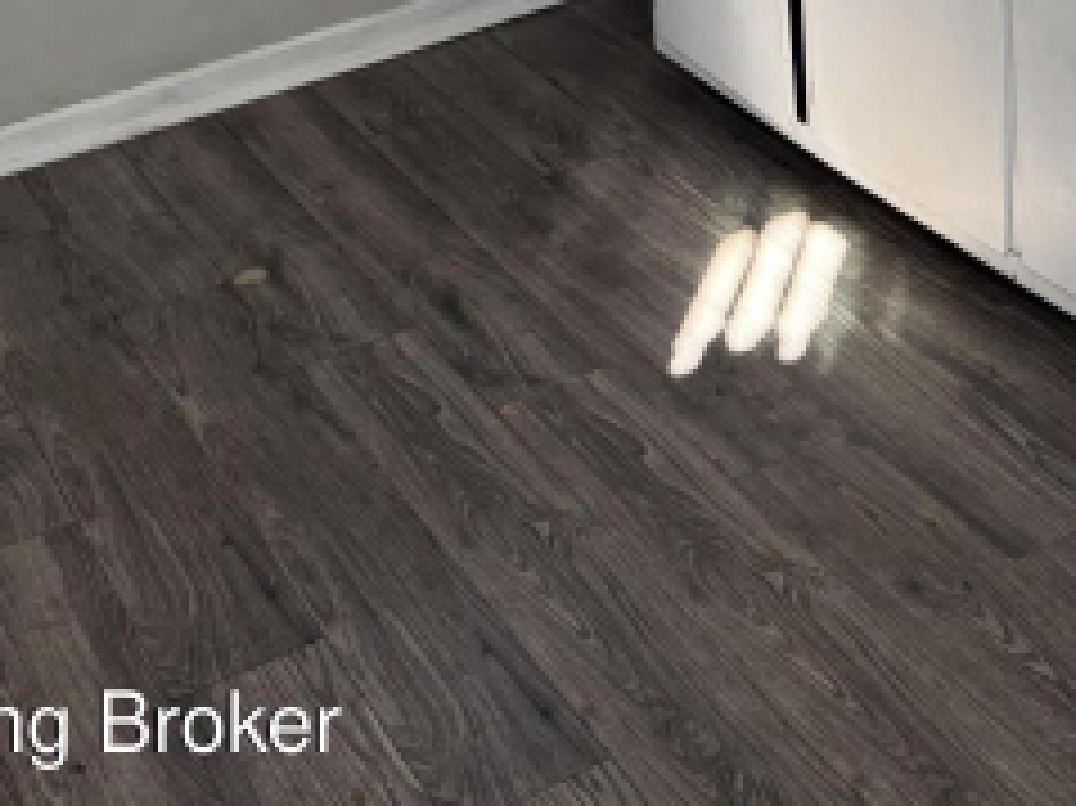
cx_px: 675
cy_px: -642
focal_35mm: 67
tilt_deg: -4.3
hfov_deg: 28.9
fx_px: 2082
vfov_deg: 17.7
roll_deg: +3.2
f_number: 1.78
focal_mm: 6.76
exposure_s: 1/121
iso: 200
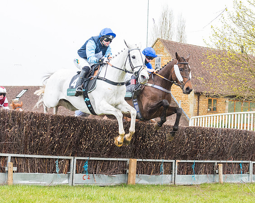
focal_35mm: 75
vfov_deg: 20.5
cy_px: 105
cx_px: 151
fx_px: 563
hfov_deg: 25.5
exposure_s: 1/1600
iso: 1250
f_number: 4
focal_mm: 42
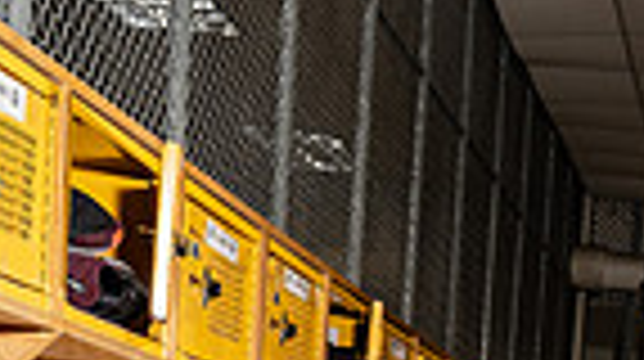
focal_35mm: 112
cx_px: 662
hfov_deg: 18.6
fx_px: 1910
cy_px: 922
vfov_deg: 9.4
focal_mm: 34
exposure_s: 1/250
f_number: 5.6
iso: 200
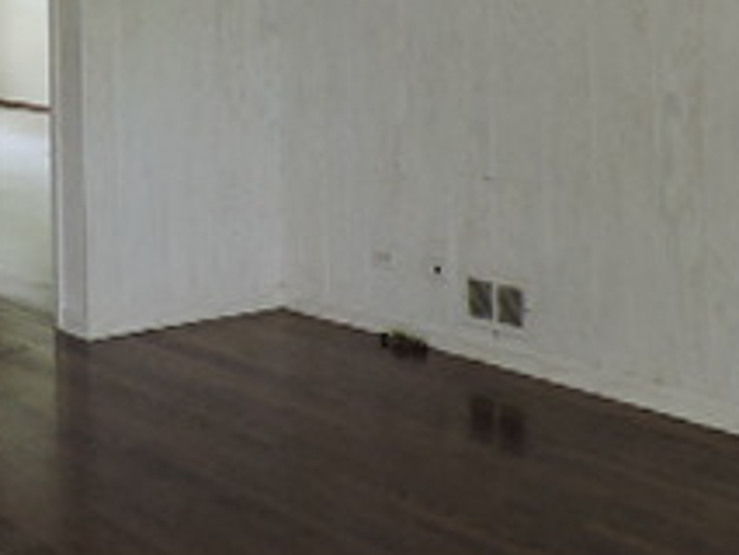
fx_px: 1538
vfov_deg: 19.7
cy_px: -42
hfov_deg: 24.7
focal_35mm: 72
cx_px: -125
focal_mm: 4.3
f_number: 3
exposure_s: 1/30
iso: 280
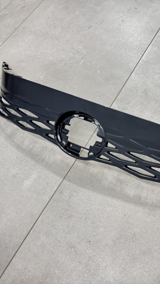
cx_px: 137
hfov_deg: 32.4
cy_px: 142
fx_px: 264
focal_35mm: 35
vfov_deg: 56.6
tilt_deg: -59.0
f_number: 1.78
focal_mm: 6.76
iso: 125
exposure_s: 1/50
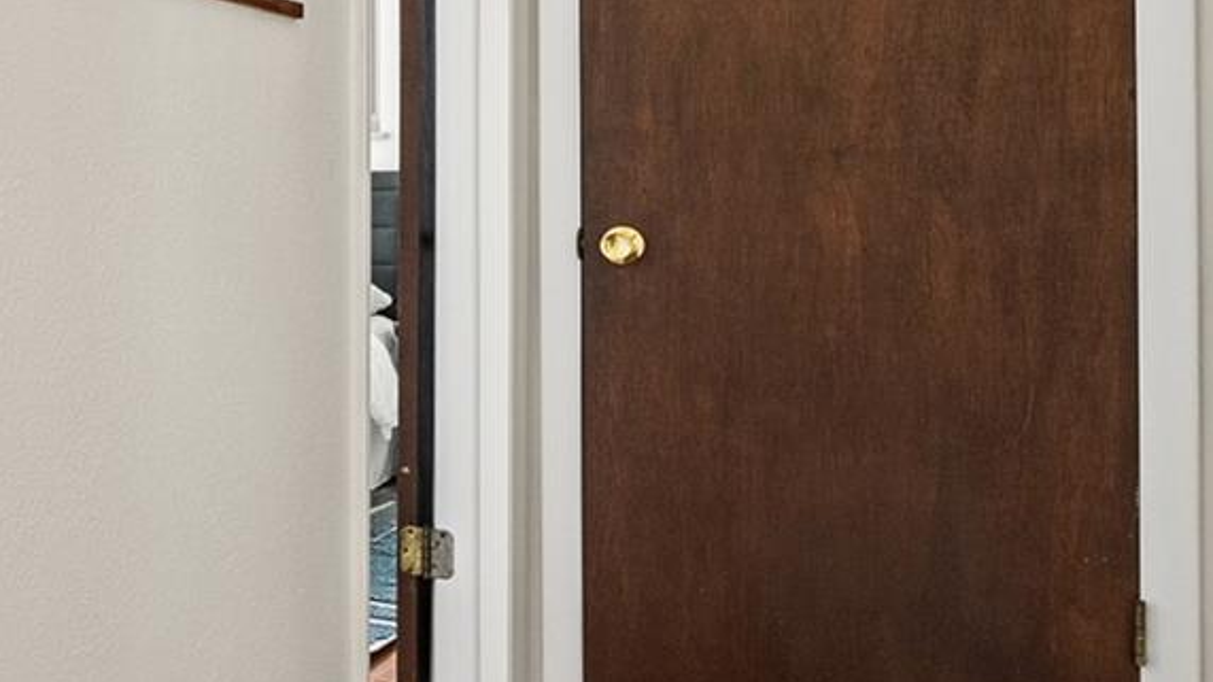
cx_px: -323
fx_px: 1559
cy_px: 210
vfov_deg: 24.5
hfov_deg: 32.9
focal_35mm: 48
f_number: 8
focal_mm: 16.5
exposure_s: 1/13
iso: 200
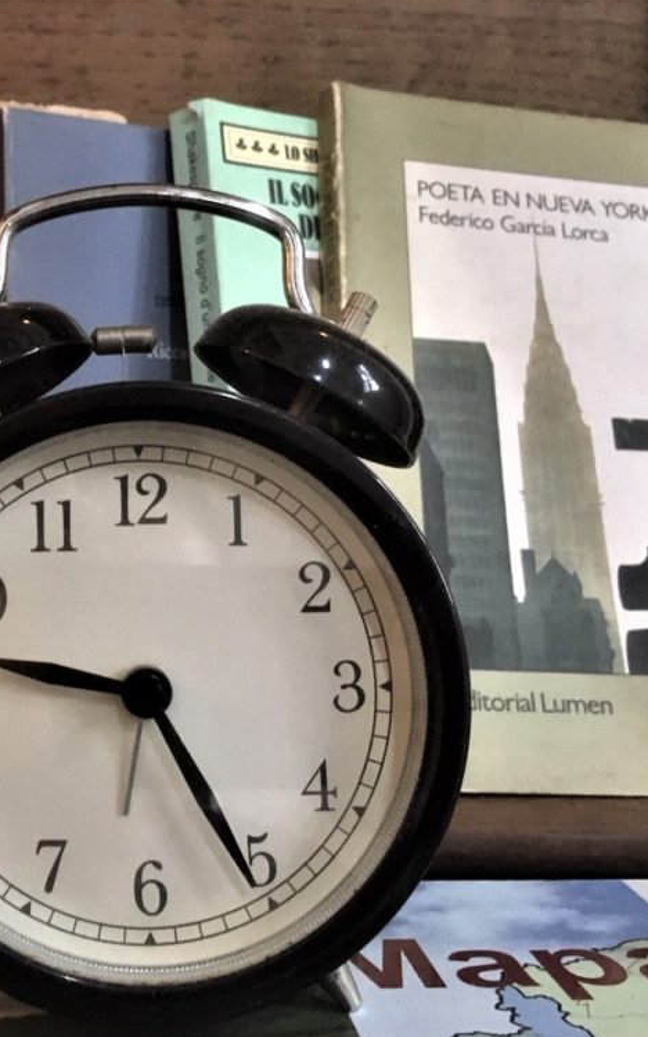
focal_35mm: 42
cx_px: 75
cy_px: 523
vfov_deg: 47.2
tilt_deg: -2.5
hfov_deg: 29.4
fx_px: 1187
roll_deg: -0.3
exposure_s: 1/17
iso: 400
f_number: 2.2
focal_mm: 4.15
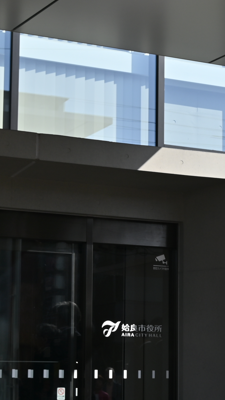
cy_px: 233
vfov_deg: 18.6
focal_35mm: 115
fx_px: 1220
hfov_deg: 10.2
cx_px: 346
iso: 100
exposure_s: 1/400
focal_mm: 38
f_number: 7.1
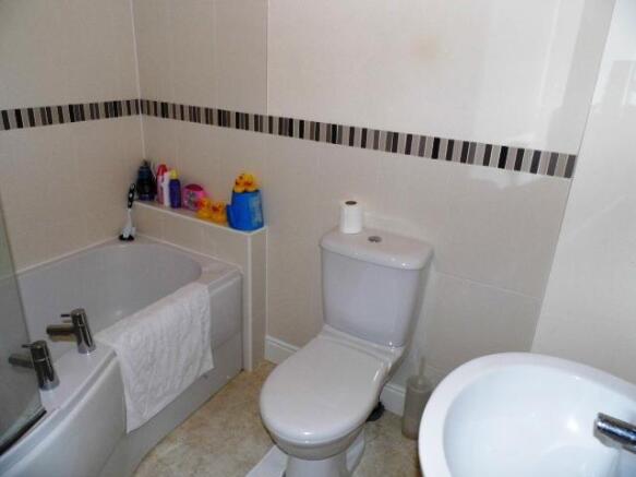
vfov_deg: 54.9
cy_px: 238
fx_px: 459
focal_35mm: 25
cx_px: 318
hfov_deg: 69.4
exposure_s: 1/60
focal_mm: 4.5
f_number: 3.1
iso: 200
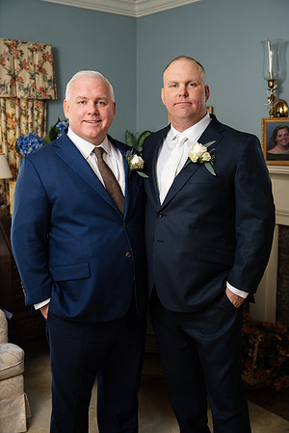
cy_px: 216
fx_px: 554
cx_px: 144
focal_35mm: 46
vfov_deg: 42.7
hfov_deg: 29.2
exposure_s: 1/200
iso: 1000
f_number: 4
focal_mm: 46
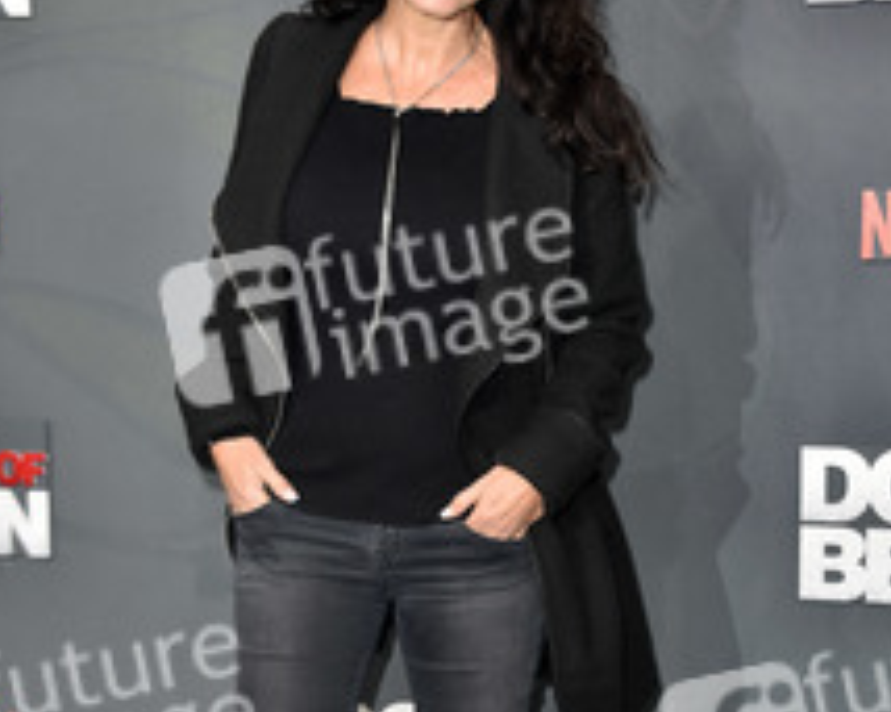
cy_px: 516
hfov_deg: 22.7
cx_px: 495
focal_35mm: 84
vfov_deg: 18.2
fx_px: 2214
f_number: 5.6
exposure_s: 1/200
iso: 250
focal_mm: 48
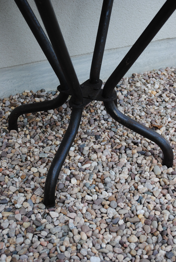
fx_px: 383
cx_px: 88
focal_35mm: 52
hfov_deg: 25.9
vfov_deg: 37.8
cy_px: 131
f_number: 5.6
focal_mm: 35
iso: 125
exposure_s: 1/125
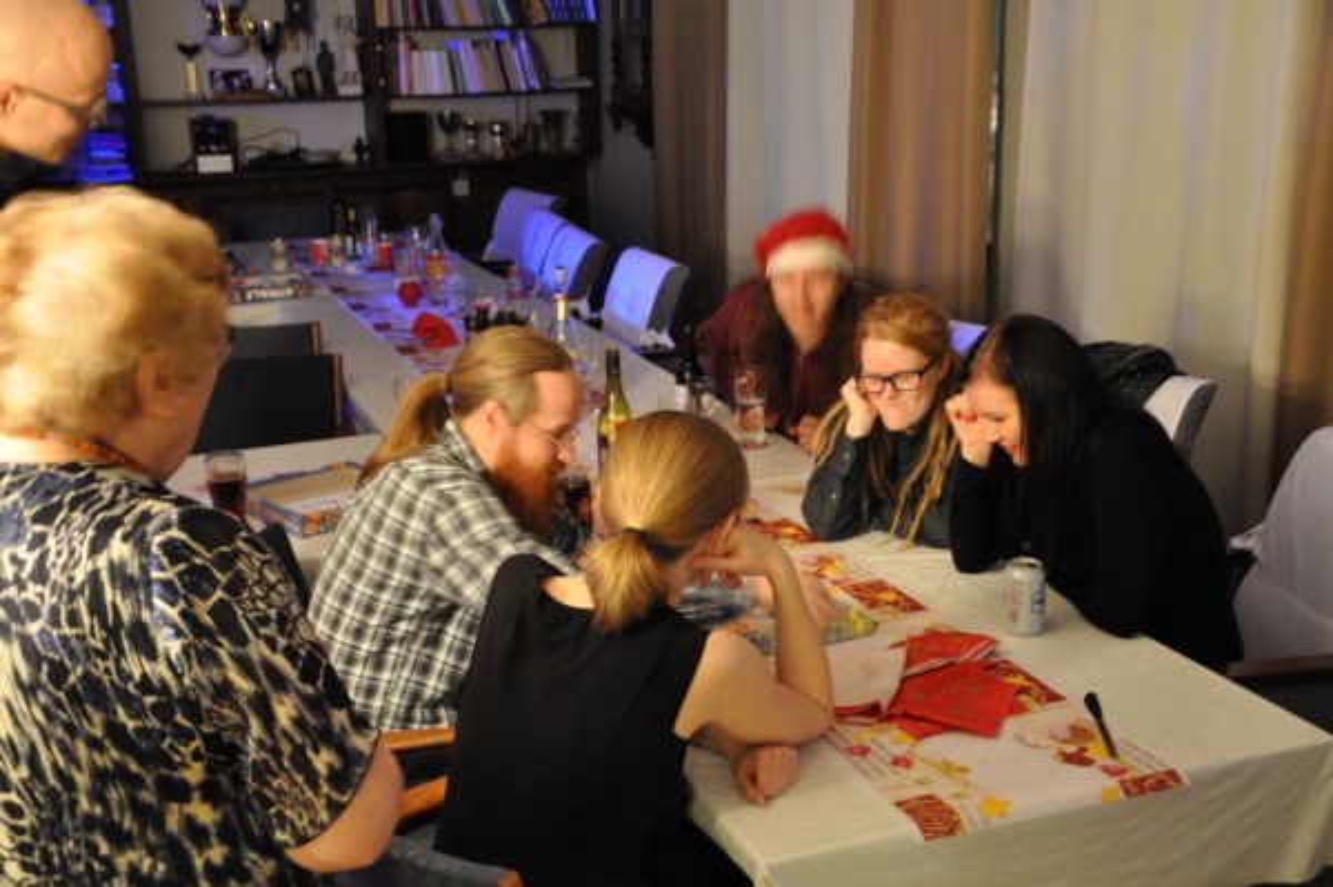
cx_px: 666
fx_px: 1665
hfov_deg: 43.6
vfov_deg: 29.8
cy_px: 444
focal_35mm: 45
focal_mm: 30
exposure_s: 1/3
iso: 1600
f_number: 4.2
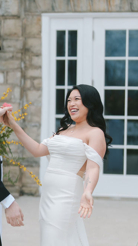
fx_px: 793
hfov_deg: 9.9
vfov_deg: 17.6
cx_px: 27
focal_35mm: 122
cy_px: 141
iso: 64
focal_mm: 50
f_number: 1.2
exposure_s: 1/4000
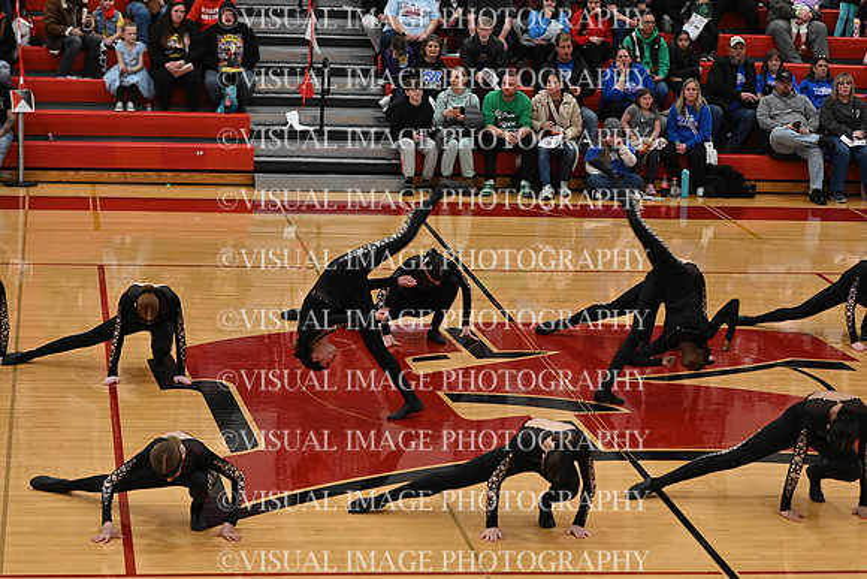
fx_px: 2529
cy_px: 290
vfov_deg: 13.0
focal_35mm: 105
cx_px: 434
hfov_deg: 19.5
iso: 3200
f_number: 4
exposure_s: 1/400
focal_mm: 70
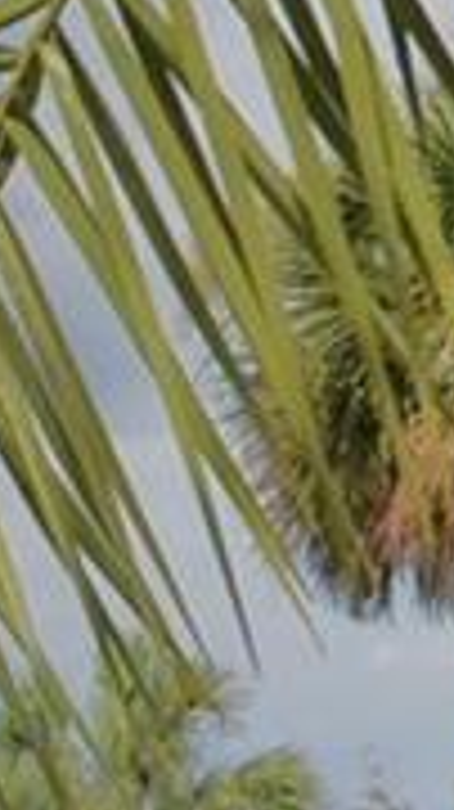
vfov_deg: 6.4
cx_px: -566
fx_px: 7161
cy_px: 1109
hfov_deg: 3.6
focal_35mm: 334
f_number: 8
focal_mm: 24
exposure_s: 1/250
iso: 100
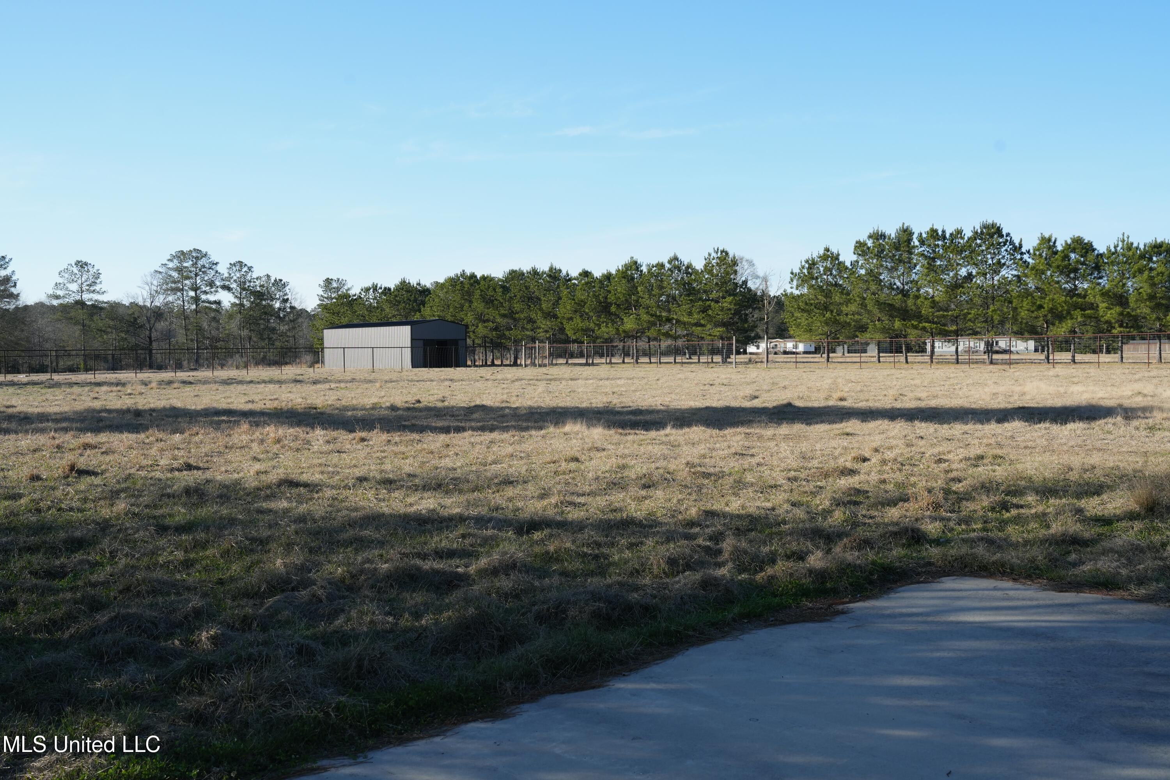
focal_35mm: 32
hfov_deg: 58.7
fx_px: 1040
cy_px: 390
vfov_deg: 41.1
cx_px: 585
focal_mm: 32
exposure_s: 1/400
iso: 400
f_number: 8
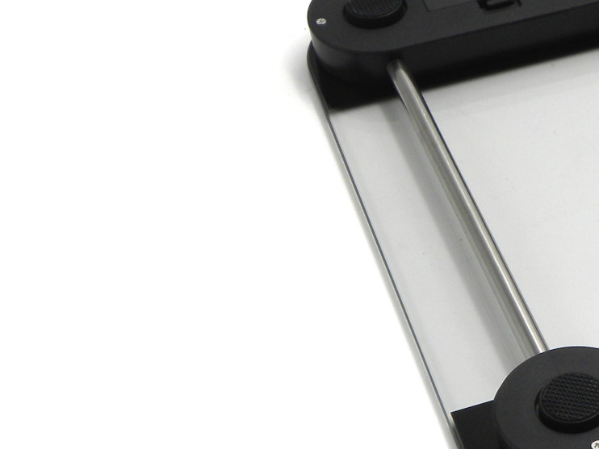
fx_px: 2060
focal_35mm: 119
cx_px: 723
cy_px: 241
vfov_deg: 12.5
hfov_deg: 15.9
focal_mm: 8.2
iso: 64
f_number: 3.2
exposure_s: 1/91.6
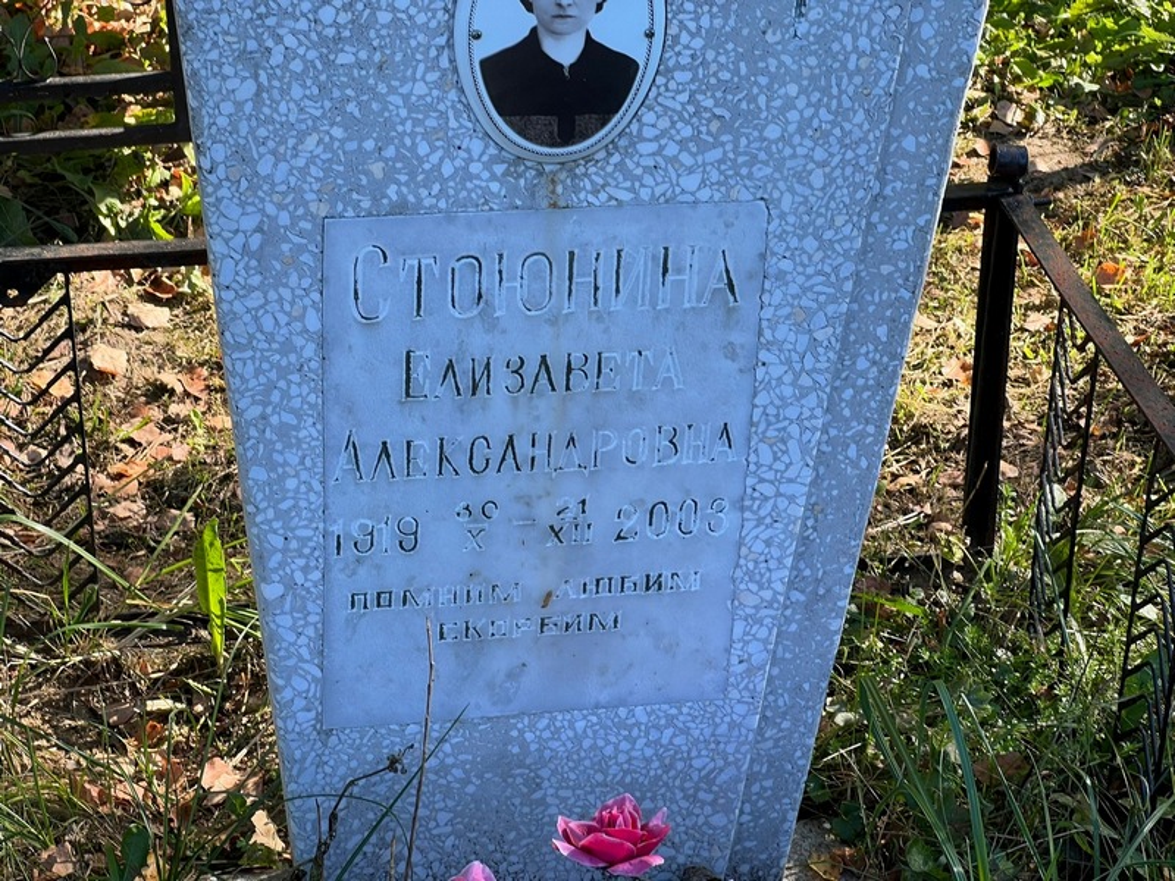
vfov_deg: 19.1
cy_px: 440
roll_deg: +1.6
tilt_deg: -28.7
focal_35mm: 77
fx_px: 2614
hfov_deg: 25.3
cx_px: 588
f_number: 2.8
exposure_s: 1/123
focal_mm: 9
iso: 32
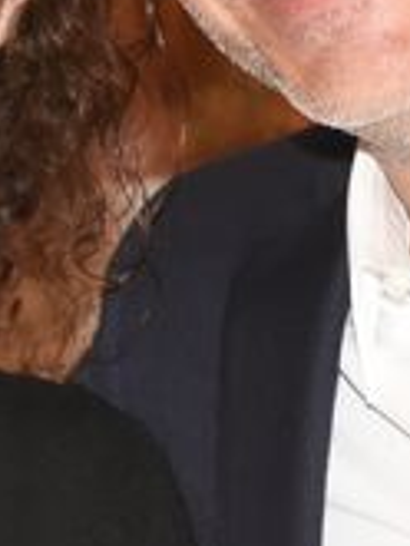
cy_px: -40
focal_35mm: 490
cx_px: -147
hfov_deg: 3.0
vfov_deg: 4.0
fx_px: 7728
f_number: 4.5
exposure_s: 1/80
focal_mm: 70
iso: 3200
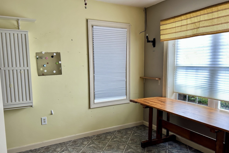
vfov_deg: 46.3
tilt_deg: -8.2
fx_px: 178
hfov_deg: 65.5
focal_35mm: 28
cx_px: 114
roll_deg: +0.7
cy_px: 84
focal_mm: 5.7
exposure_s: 1/120
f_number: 1.5
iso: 80
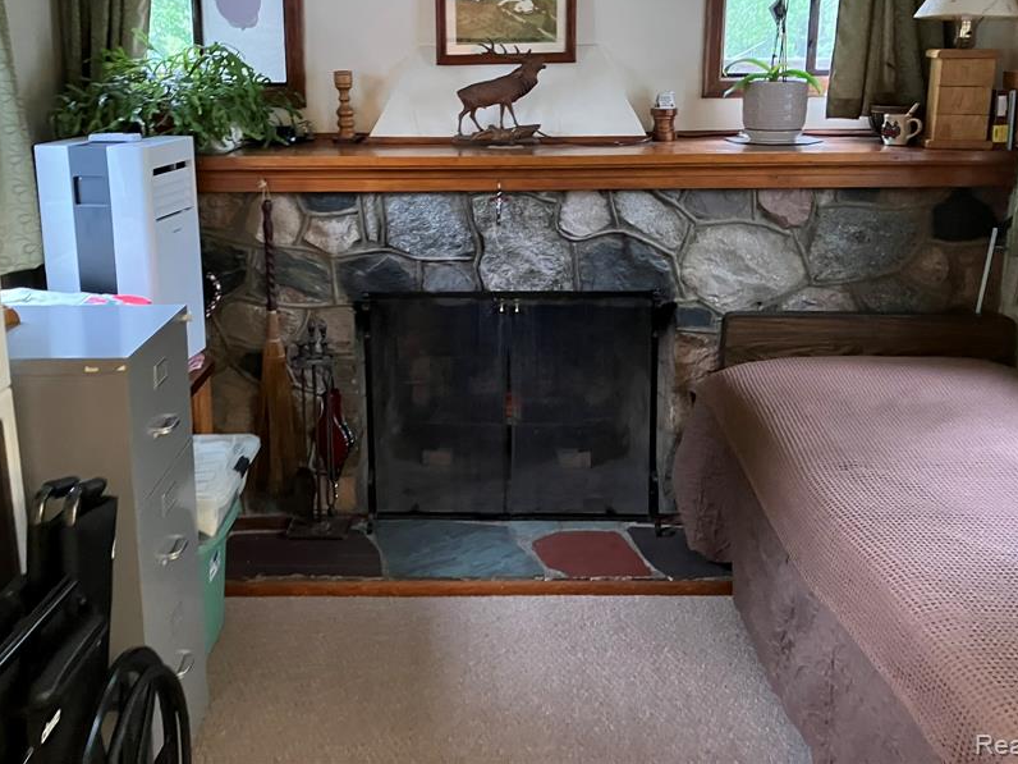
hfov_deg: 51.2
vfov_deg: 39.3
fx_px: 1059
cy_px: 274
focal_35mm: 36
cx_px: 450
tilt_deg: -13.0
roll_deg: -0.4
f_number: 1.8
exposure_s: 1/30
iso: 400
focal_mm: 3.99
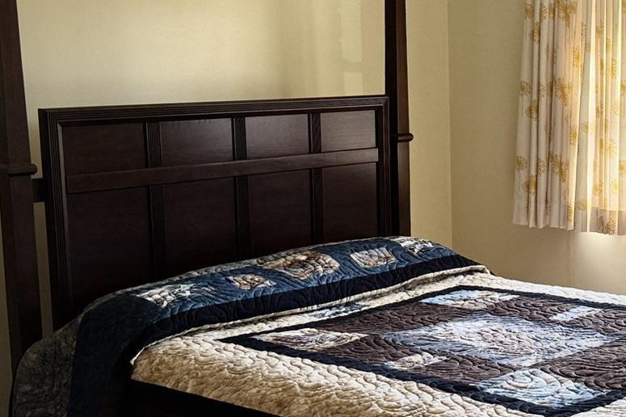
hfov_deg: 30.0
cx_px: 478
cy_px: 232
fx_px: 1147
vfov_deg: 20.6
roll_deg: +0.0
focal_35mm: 66
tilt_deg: -9.3
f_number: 1.78
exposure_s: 1/349
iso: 80
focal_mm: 6.76
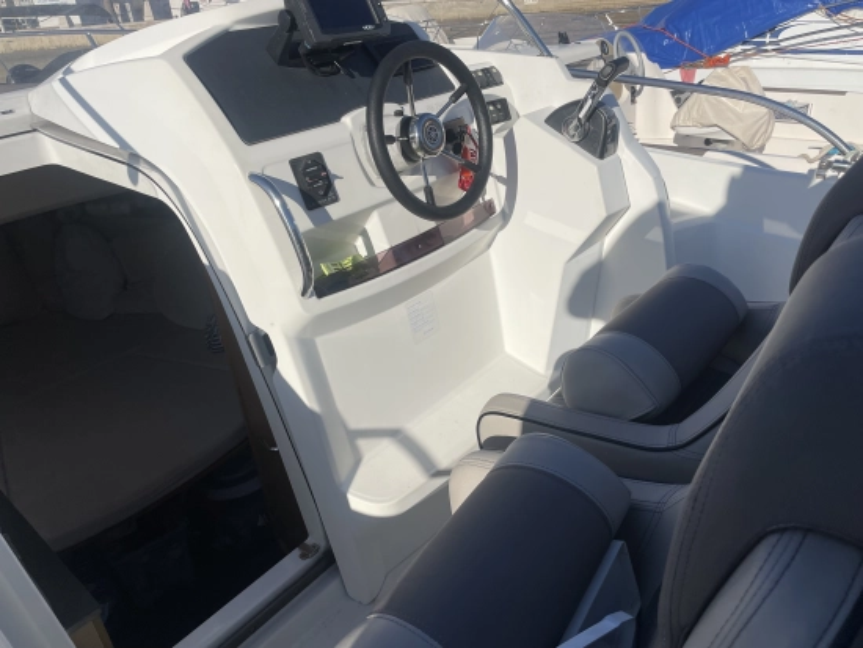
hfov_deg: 67.3
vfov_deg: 53.1
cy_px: 324
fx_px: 648
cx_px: 432
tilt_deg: -25.5
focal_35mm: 26
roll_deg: +5.0
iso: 32
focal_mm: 4.2
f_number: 1.6
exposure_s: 1/8403
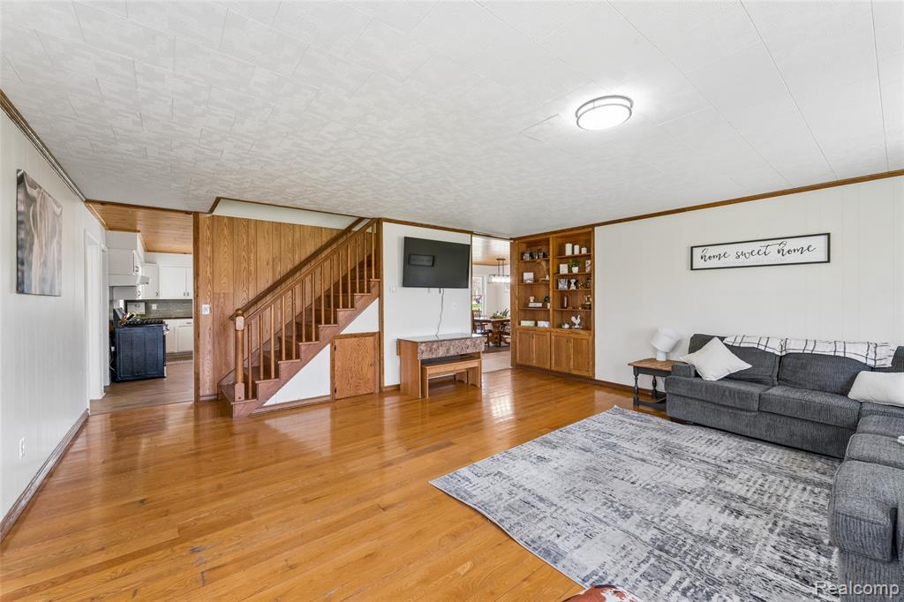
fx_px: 366
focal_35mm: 15
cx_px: 452
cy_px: 301
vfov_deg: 78.8
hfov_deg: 101.9
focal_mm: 14.6
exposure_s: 1/6
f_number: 13
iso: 400
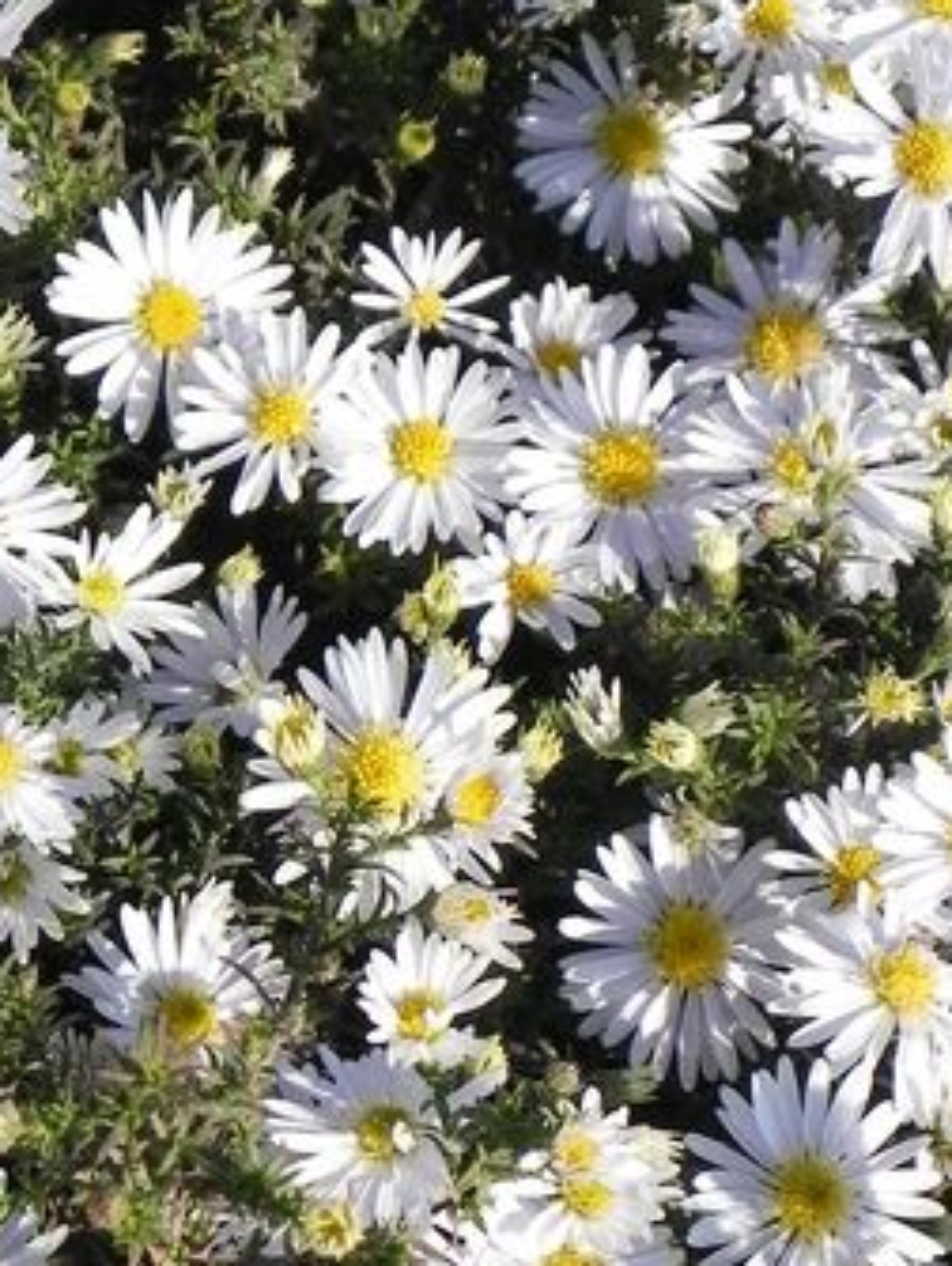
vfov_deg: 15.9
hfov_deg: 11.9
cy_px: 578
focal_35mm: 124
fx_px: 4538
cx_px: 261
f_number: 4
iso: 160
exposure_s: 1/1250
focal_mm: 9.2
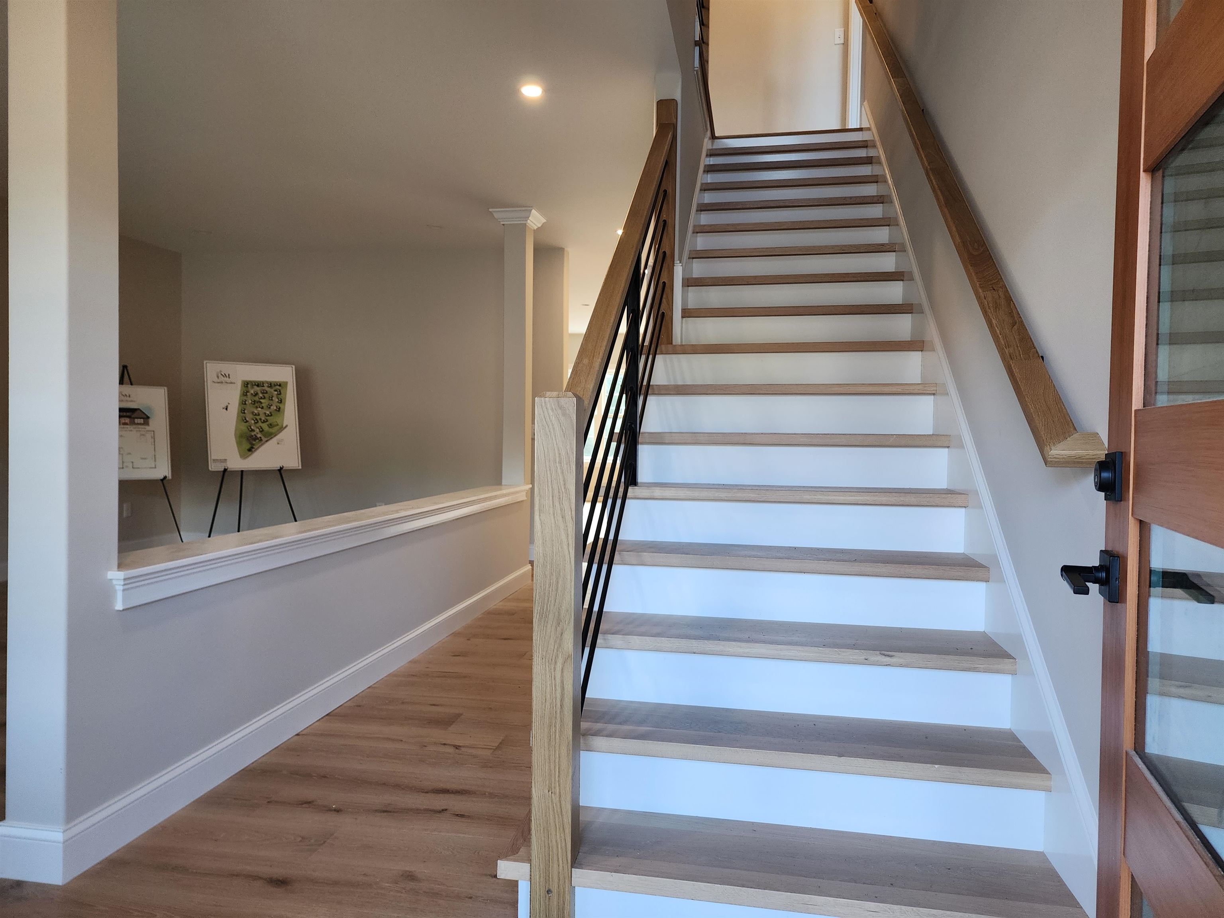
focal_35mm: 23
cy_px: 459
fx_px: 813
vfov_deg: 58.9
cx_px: 612
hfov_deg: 73.9
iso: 160
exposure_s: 1/180
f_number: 1.8
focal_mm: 6.4
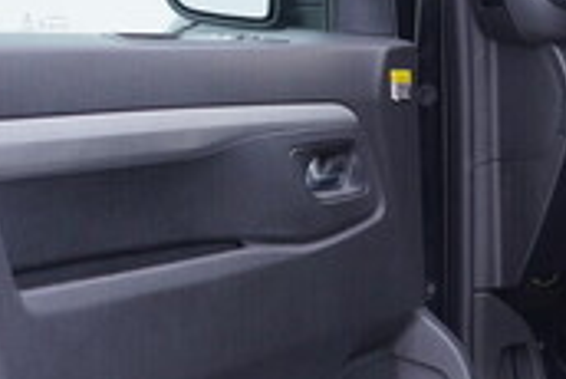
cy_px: 110
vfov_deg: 11.9
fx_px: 1810
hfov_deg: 17.7
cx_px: 431
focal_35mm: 115
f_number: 3.2
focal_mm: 24
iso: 125
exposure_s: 1/50
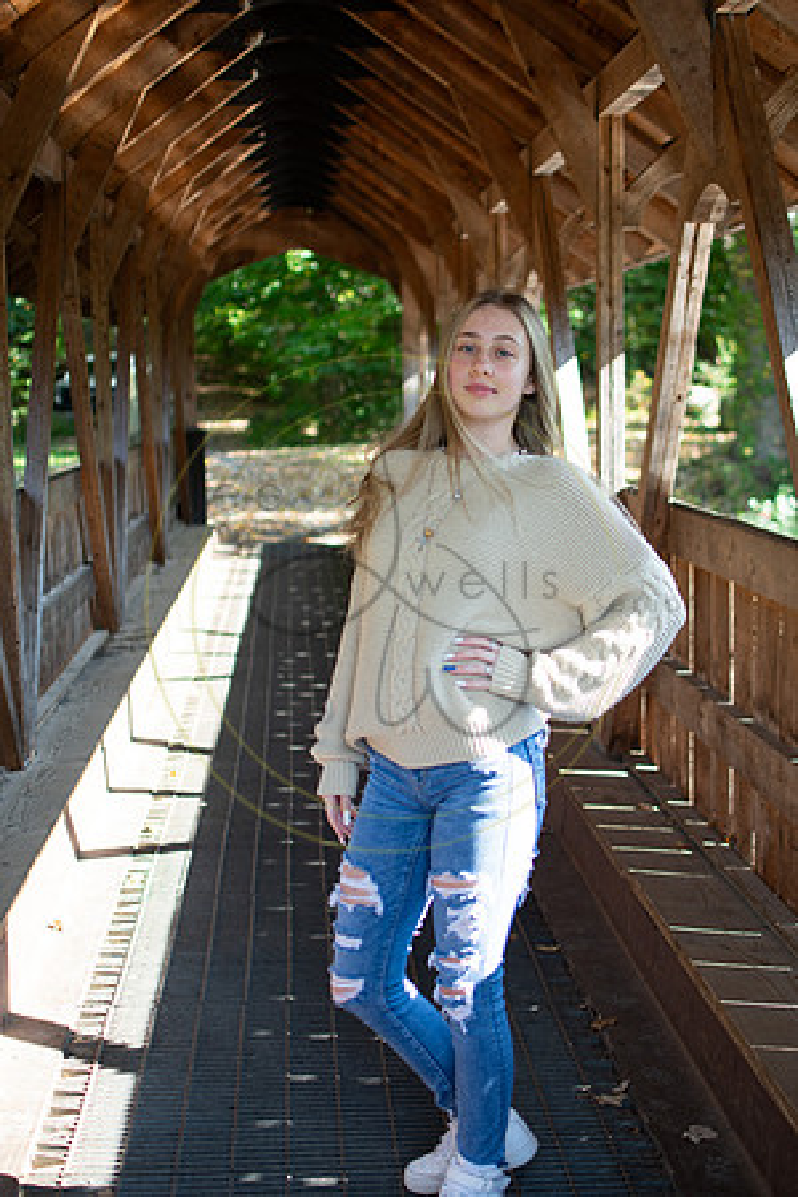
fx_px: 1729
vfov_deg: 38.2
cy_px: 598
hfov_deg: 26.0
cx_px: 399
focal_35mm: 52
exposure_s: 1/200
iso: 100
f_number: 2.5
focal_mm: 35
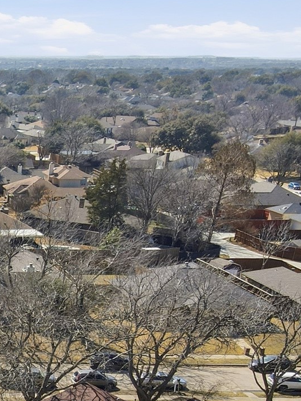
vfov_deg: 26.4
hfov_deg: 17.9
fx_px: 800
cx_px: -210
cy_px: 416
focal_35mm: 69
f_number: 2.8
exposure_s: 1/1000
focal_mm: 4.5
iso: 100
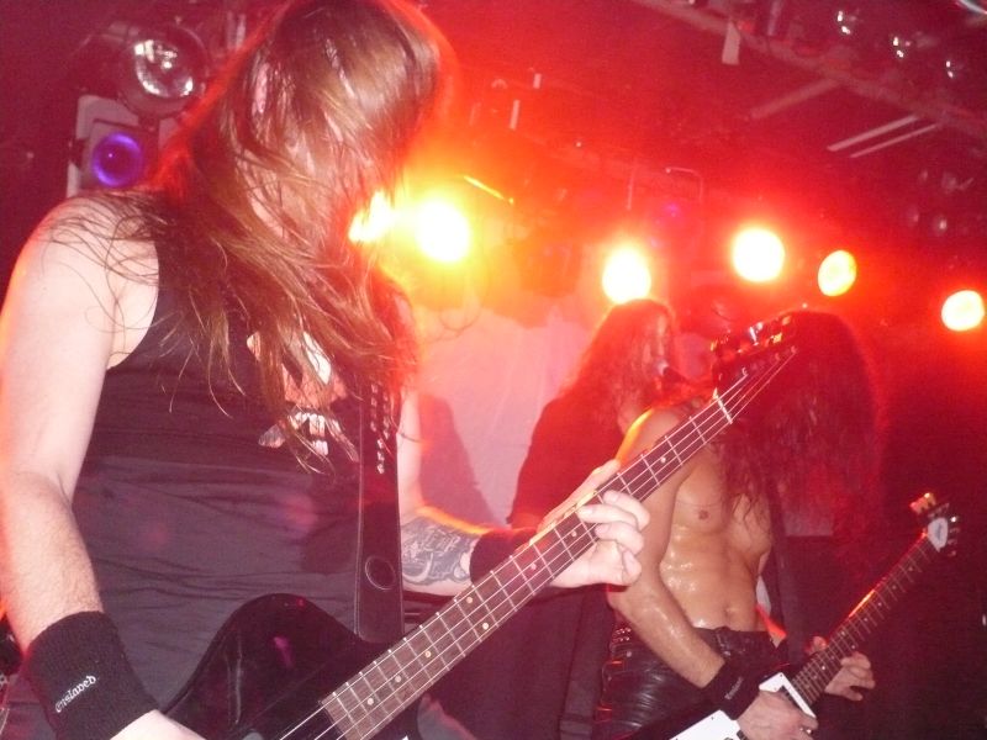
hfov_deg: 42.1
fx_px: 1283
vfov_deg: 32.2
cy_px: 370
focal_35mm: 45
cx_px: 494
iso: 800
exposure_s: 1/30
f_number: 3.5
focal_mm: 7.4
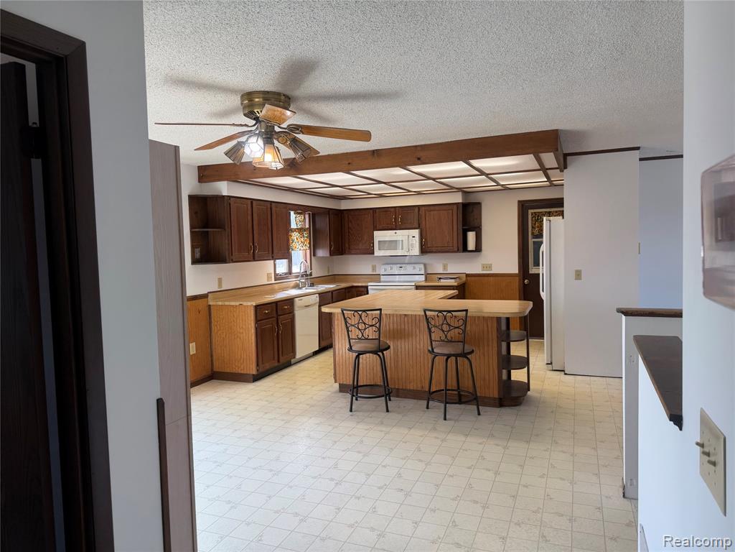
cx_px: 368
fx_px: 510
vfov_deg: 56.8
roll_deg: +2.2
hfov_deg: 71.6
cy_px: 276
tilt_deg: -2.6
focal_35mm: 24
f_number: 1.78
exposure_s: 1/147
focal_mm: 6.76
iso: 64
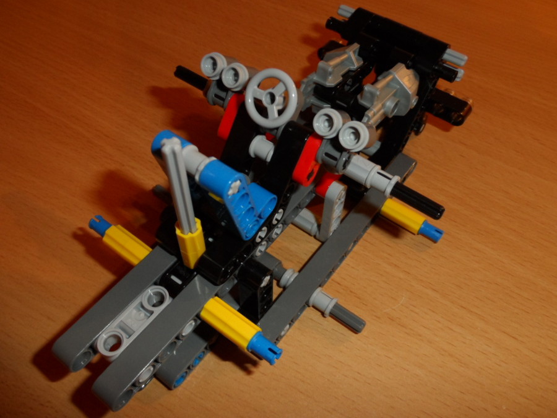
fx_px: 515
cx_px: 278
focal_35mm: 32
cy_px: 209
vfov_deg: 44.2
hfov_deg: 56.8
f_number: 3.4
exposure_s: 1/15
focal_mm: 5.3
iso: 400
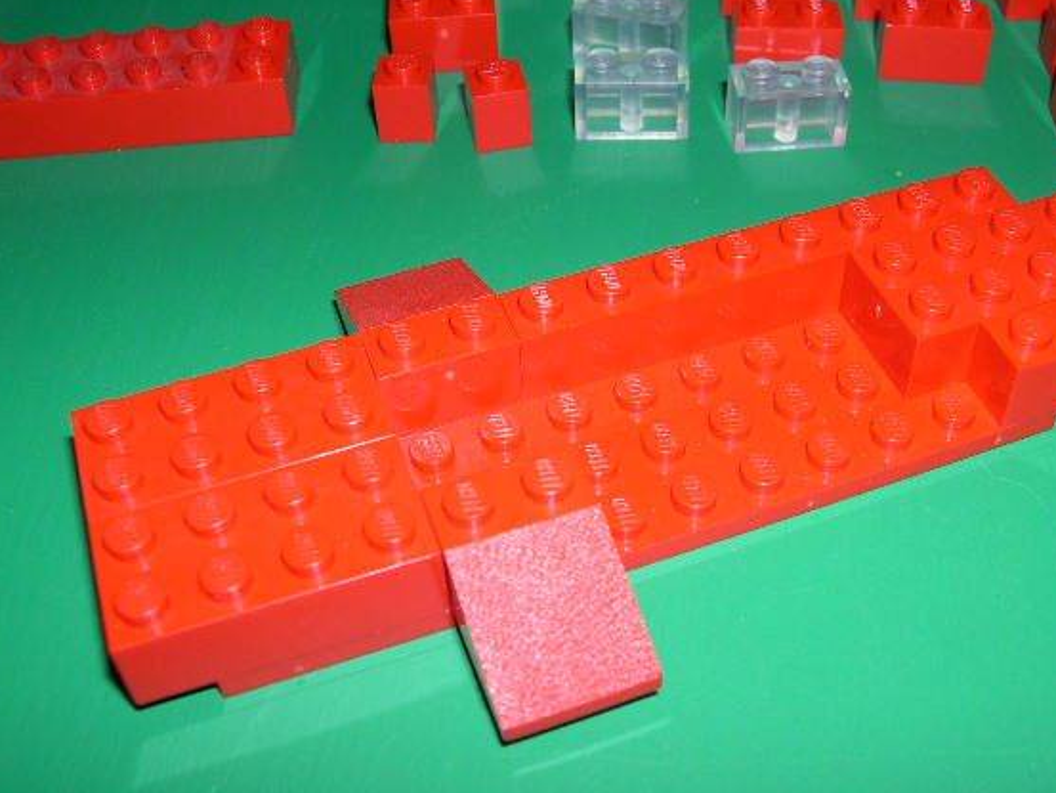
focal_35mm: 44
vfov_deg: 32.9
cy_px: 380
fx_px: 1343
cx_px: 594
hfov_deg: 42.9
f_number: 7.6
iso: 100
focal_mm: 8
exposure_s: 1/60
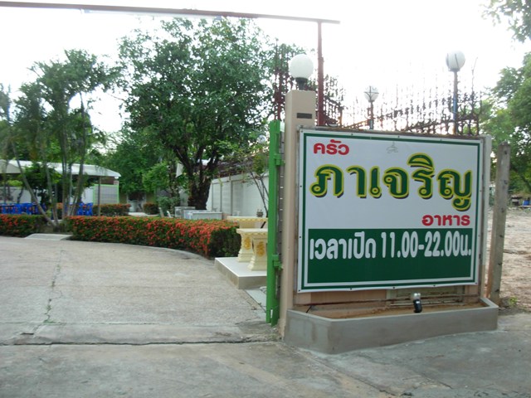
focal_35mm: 38
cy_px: 199
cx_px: 266
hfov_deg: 49.0
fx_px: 583
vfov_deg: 37.7
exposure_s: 1/30.2
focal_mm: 6.3
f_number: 2.9
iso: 79
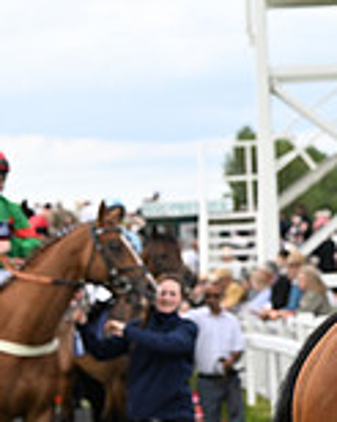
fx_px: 3182
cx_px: 773
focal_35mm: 255
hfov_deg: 5.9
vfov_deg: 7.6
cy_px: 152
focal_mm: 72
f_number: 5.6
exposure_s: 1/800
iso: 640
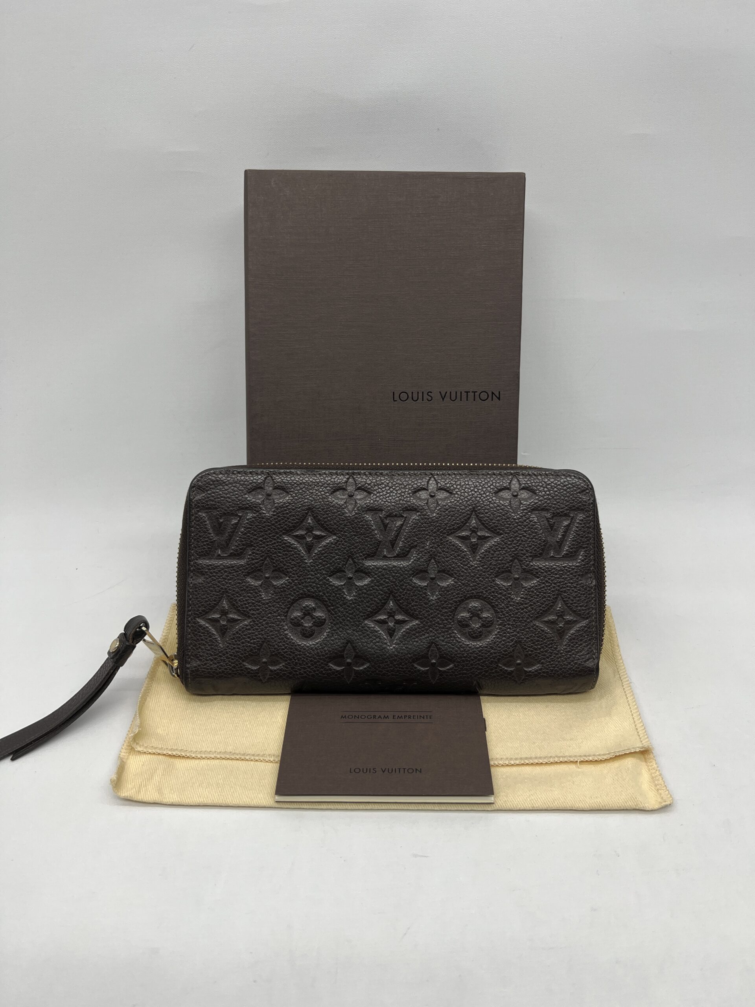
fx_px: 756
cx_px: 378
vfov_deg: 67.3
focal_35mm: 26
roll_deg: +0.3
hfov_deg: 53.1
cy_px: 504
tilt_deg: -31.2
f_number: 1.5
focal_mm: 5.7
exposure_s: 1/100
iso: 40
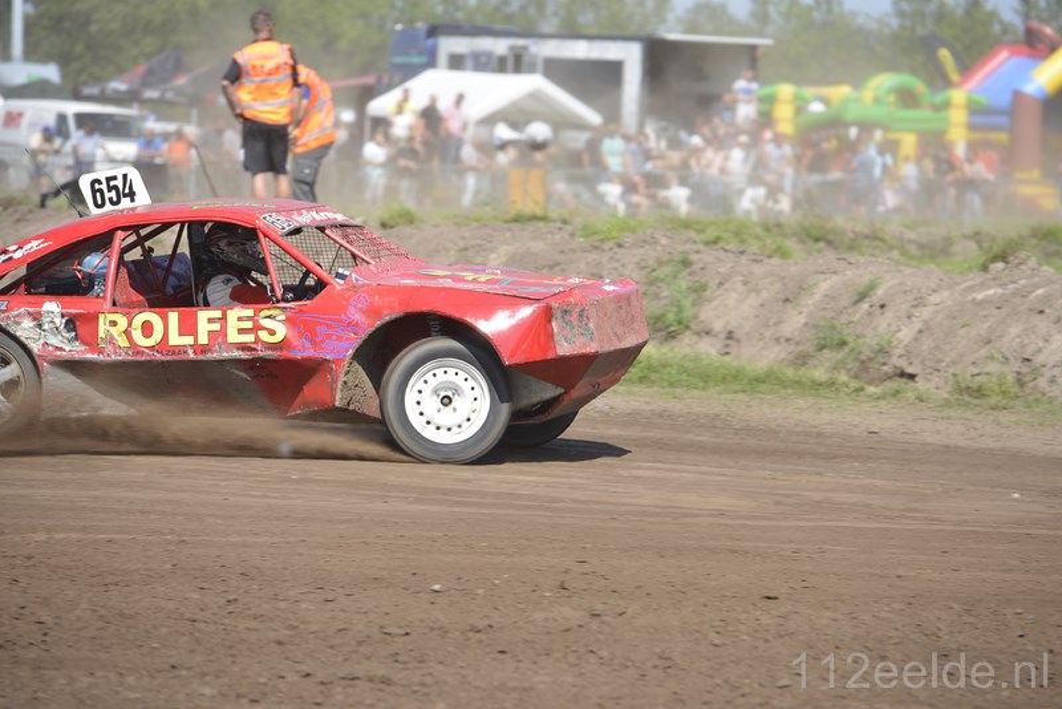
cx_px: 531
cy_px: 354
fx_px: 5902
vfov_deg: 6.9
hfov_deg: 10.3
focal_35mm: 200
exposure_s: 1/640
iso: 200
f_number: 6.3
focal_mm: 200
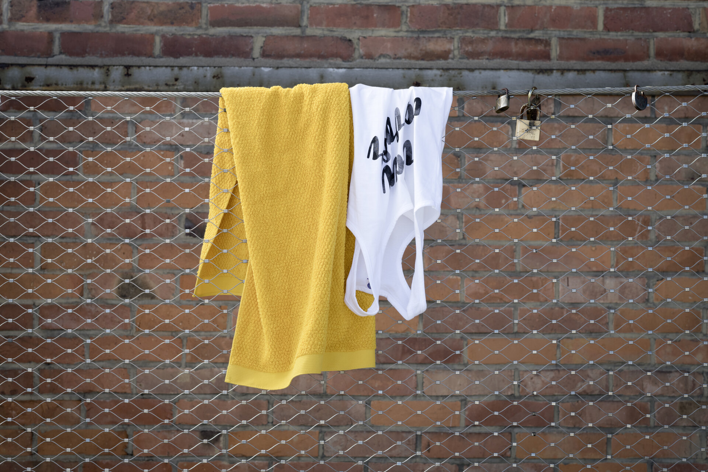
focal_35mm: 85
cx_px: 354
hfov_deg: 23.9
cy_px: 236
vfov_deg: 16.1
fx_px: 1672
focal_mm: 85
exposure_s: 1/200
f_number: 6.3
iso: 160
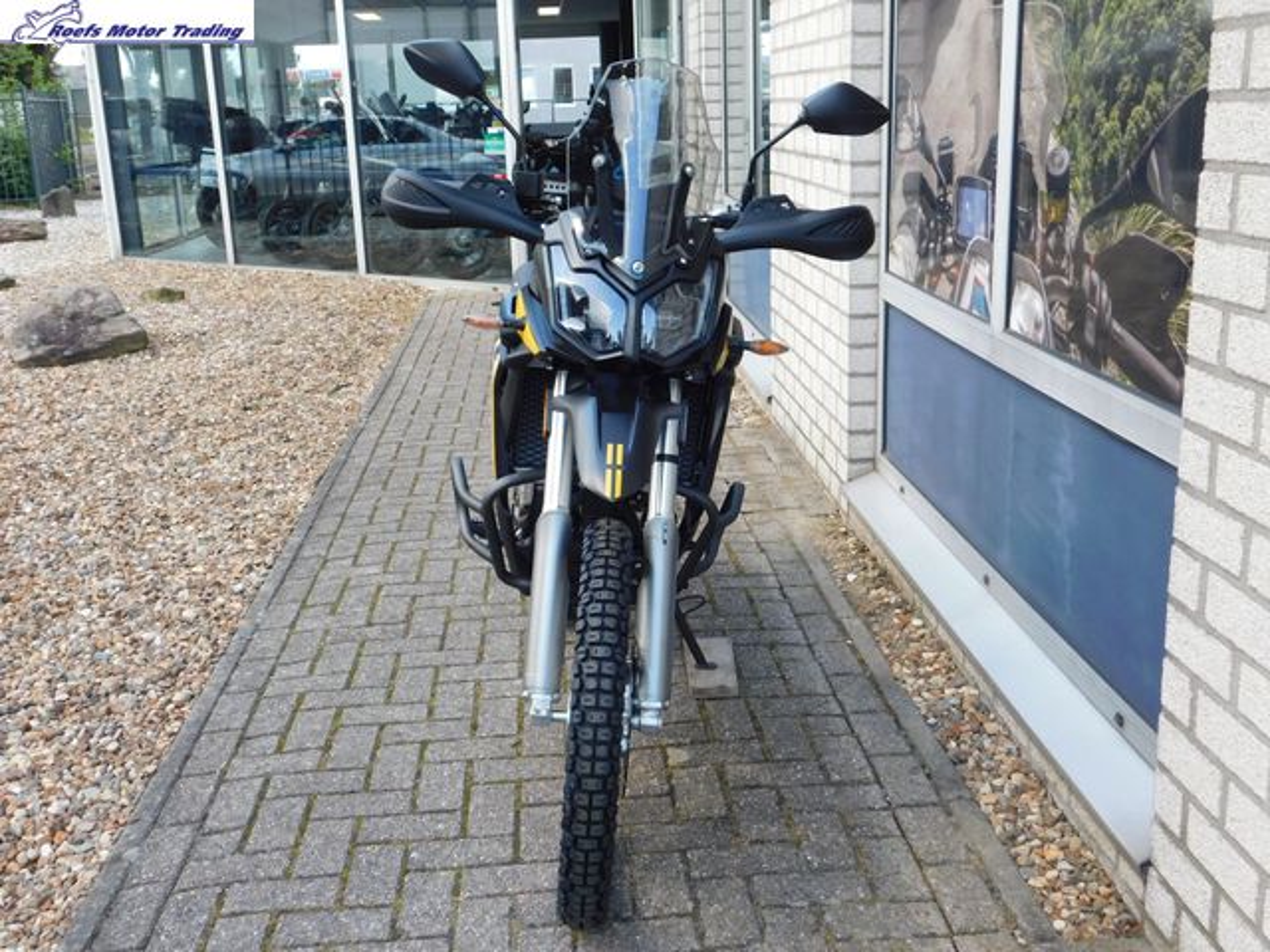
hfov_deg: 51.4
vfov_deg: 39.7
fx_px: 1321
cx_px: 635
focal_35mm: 36
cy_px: 476
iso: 125
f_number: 3.5
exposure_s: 1/160
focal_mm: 6.3
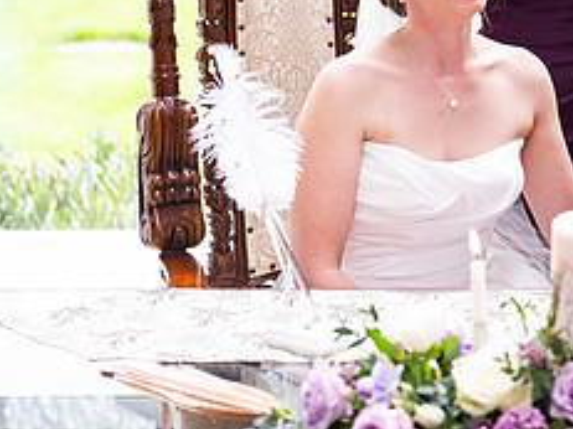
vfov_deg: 11.0
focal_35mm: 133
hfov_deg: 14.5
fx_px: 2200
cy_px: -24
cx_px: 637
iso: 500
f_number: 3.5
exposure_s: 1/200
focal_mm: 55
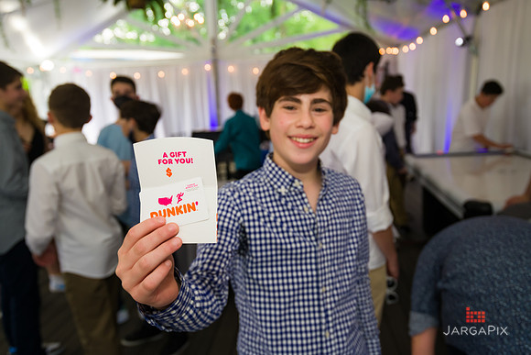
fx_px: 398
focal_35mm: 27
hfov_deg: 67.4
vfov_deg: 48.0
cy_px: 178
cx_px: 266
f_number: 4
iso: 400
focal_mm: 27
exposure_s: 1/200
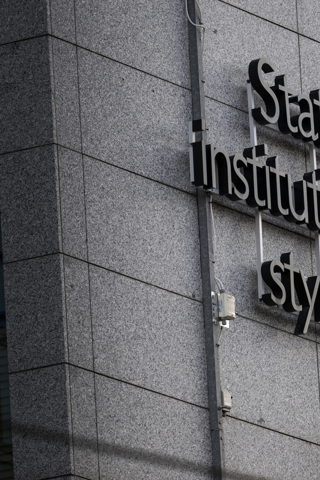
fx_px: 7013
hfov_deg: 2.6
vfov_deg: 3.9
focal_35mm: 526
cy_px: 240
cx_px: 334
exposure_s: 1/250
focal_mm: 350
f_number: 5.3
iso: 320
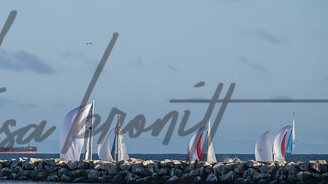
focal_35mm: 379
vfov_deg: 3.2
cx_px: 124
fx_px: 3297
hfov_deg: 5.7
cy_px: 94
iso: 320
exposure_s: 1/2000
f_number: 6.3
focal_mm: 200
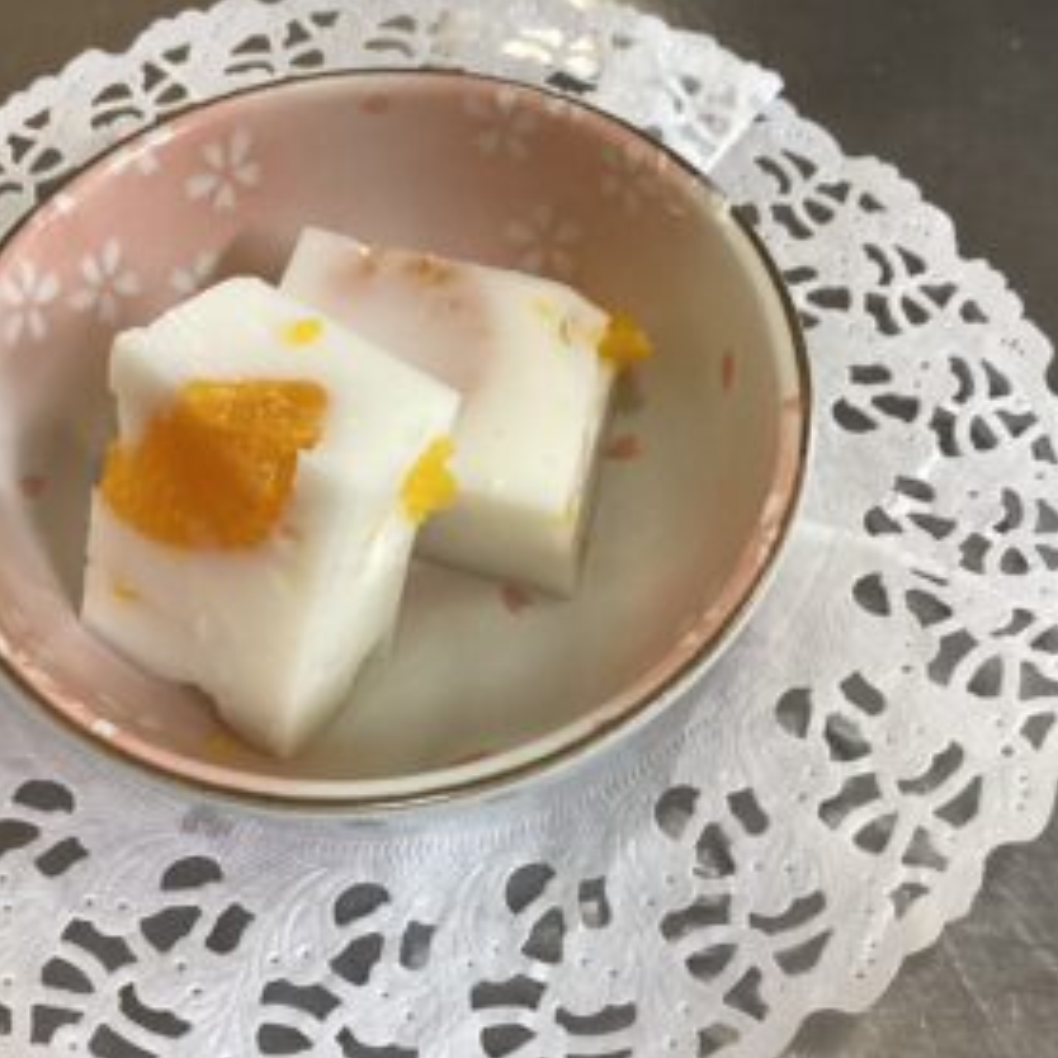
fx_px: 1279
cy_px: 527
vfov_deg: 44.9
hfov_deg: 44.8
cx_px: 462
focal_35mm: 37
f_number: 2.4
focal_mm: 3.3
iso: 160
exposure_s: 1/60
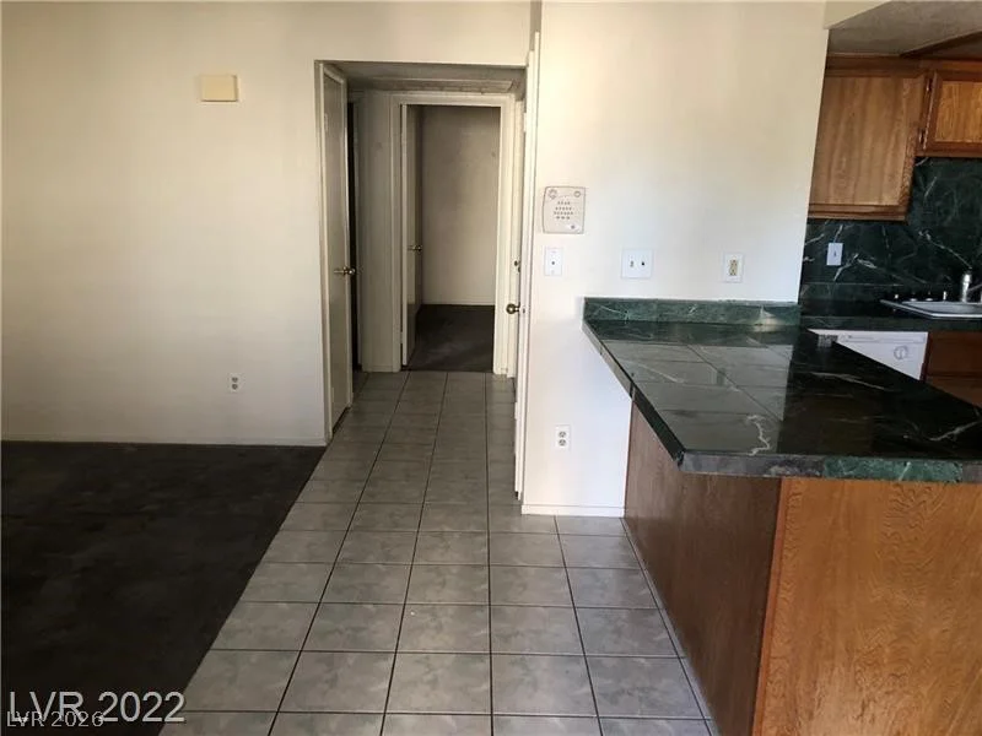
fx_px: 794
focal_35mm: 28
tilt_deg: -13.5
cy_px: 368
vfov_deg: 49.7
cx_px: 491
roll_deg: -2.7
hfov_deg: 63.4
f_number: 1.8
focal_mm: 3.99
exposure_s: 1/15
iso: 40
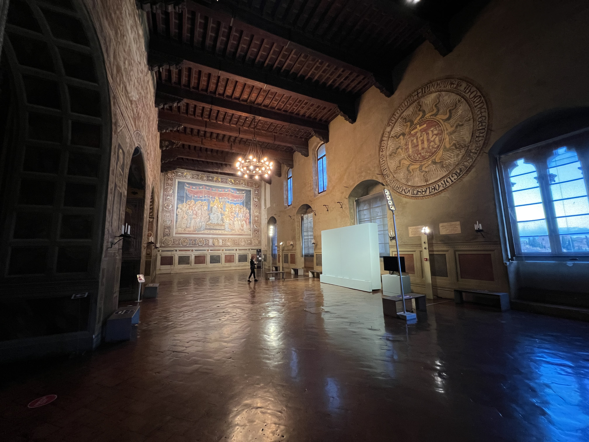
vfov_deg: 89.9
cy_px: 221
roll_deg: +1.4
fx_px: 221
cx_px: 294
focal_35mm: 13
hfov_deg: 106.2
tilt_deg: +7.6
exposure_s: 1/50
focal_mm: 1.57
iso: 500
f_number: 1.8
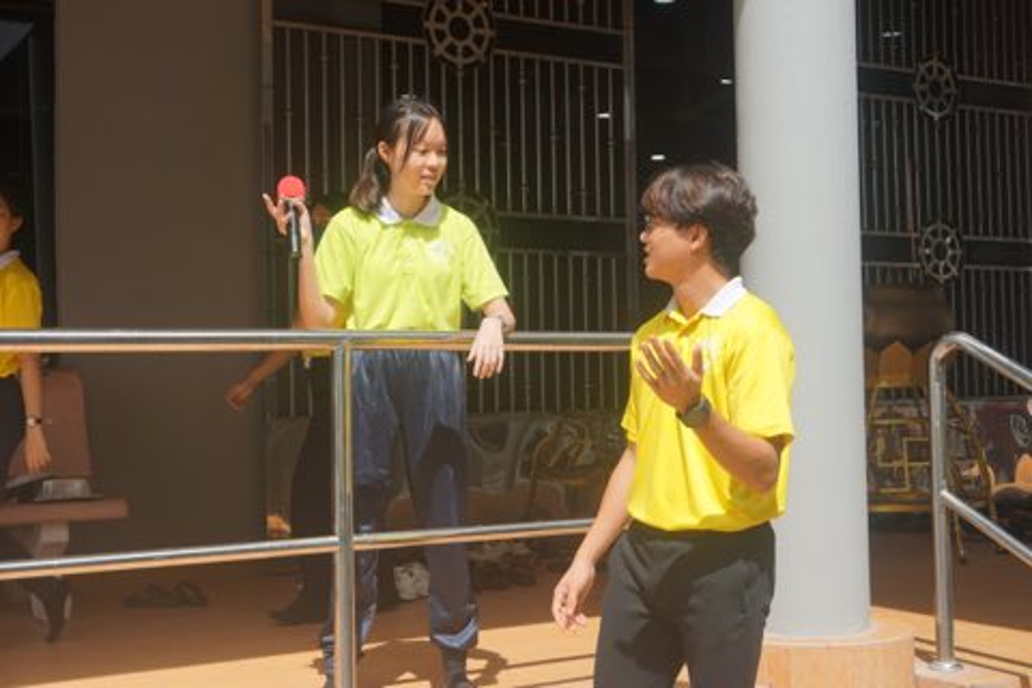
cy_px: 344
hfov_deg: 38.9
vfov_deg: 26.5
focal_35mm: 51
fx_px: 1462
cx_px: 516
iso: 100
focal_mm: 34
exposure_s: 1/320
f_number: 6.3
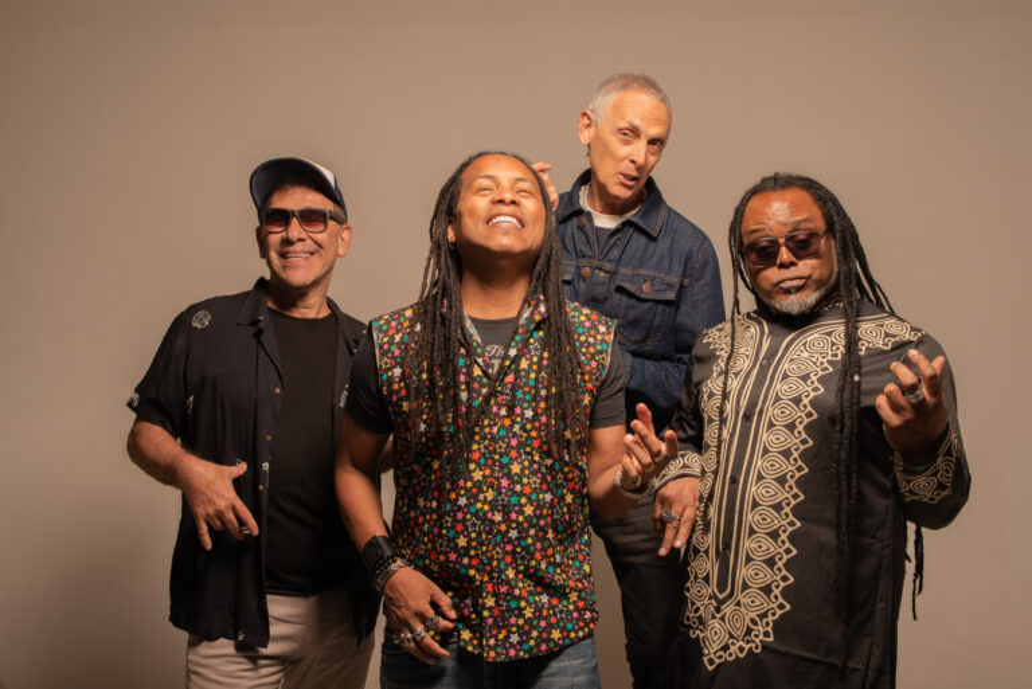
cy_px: 344
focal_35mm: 50
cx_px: 516
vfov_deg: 27.0
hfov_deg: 39.6
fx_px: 1434
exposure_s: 1/125
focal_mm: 50
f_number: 13
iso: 200
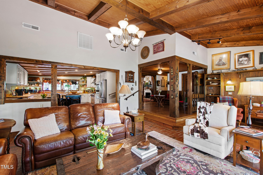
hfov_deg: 100.4
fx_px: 110
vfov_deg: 77.3
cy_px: 88
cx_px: 132
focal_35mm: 15
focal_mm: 10
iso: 100
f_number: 8
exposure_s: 1/1.25
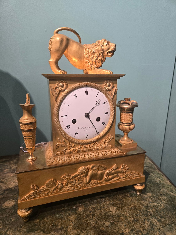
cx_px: 88
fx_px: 156
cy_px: 118
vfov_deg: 73.9
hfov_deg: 58.9
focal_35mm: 23
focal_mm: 5.4
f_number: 1.8
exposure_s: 1/100
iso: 320
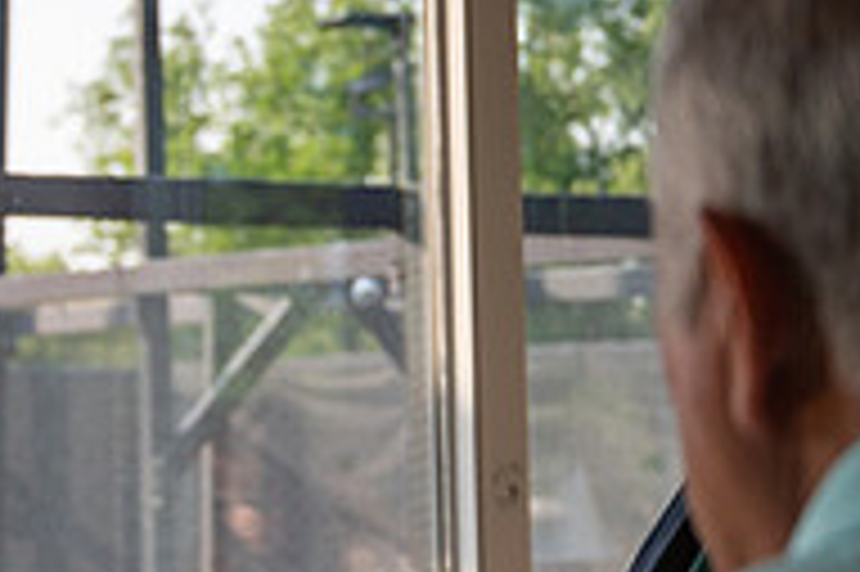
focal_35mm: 137
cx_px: -207
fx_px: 3270
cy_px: 356
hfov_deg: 14.4
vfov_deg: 10.0
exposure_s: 1/2000
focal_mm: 45
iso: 640
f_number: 4
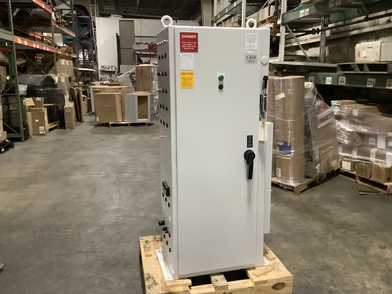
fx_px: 351
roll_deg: -0.6
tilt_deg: -11.7
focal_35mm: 31
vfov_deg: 45.4
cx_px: 196
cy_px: 147
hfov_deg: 58.4
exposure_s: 1/30
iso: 400
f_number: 2.4
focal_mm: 3.3
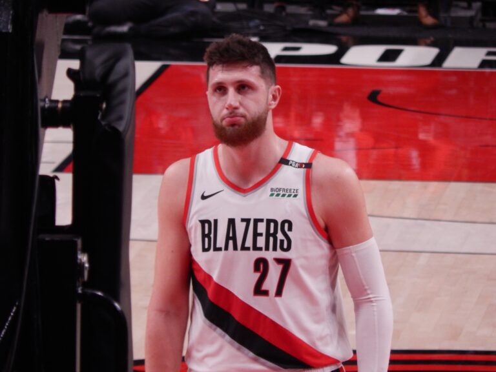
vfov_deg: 2.2
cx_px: 248
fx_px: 9672
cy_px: 186
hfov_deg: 2.9
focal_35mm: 675
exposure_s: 1/80
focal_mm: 120
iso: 400
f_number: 5.8
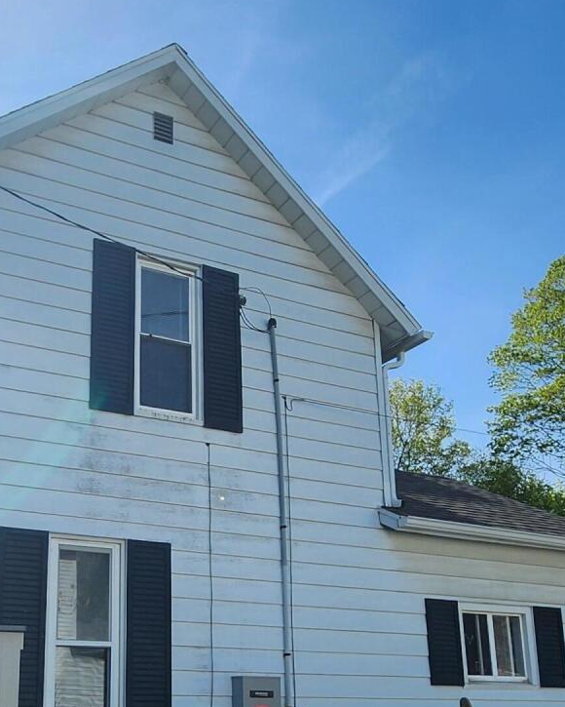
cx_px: 129
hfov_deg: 40.8
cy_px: 509
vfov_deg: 49.9
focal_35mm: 35
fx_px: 732
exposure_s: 1/2745
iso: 50
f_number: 2.2
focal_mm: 2.2
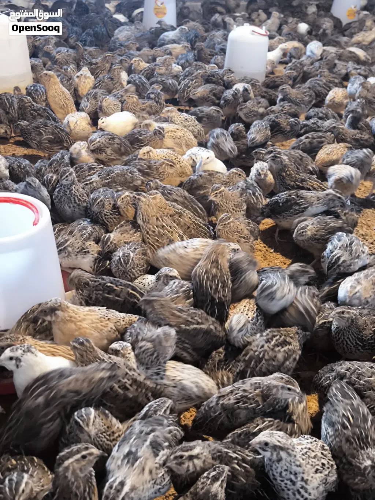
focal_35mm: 35
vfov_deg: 52.6
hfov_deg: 40.7
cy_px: 250
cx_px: 188
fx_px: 505
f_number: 1.9
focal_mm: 6.92
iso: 640
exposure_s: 1/33.3
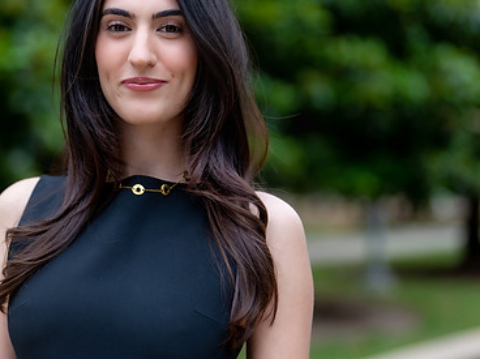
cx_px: 172
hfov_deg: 20.4
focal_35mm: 96
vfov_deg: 15.4
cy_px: 160
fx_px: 1329
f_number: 1.2
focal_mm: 50
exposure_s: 1/500
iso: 100
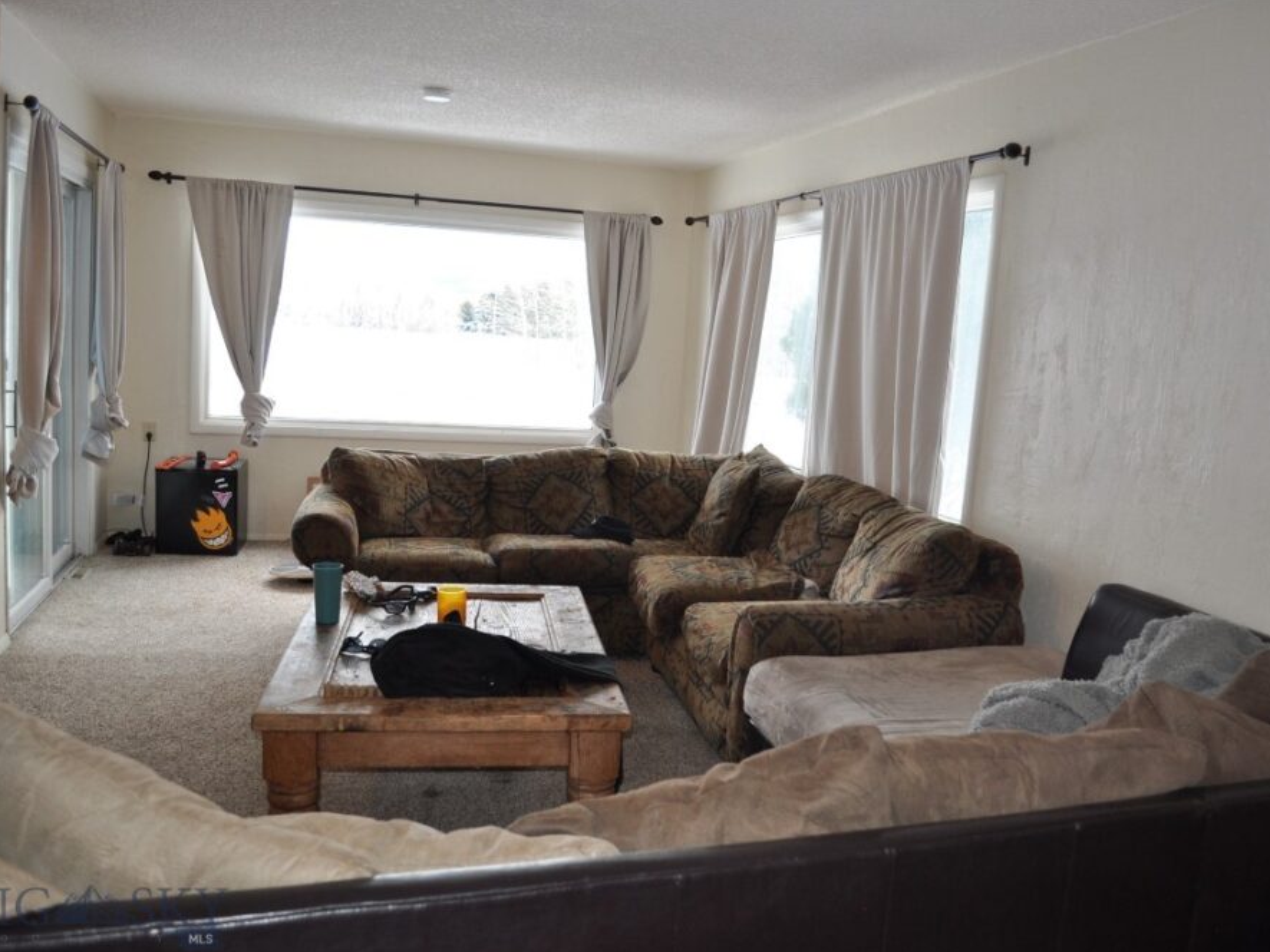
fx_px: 1101
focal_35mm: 30
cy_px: 482
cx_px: 683
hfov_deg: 59.9
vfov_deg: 46.8
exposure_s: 1/125
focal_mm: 18
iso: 400
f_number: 3.5
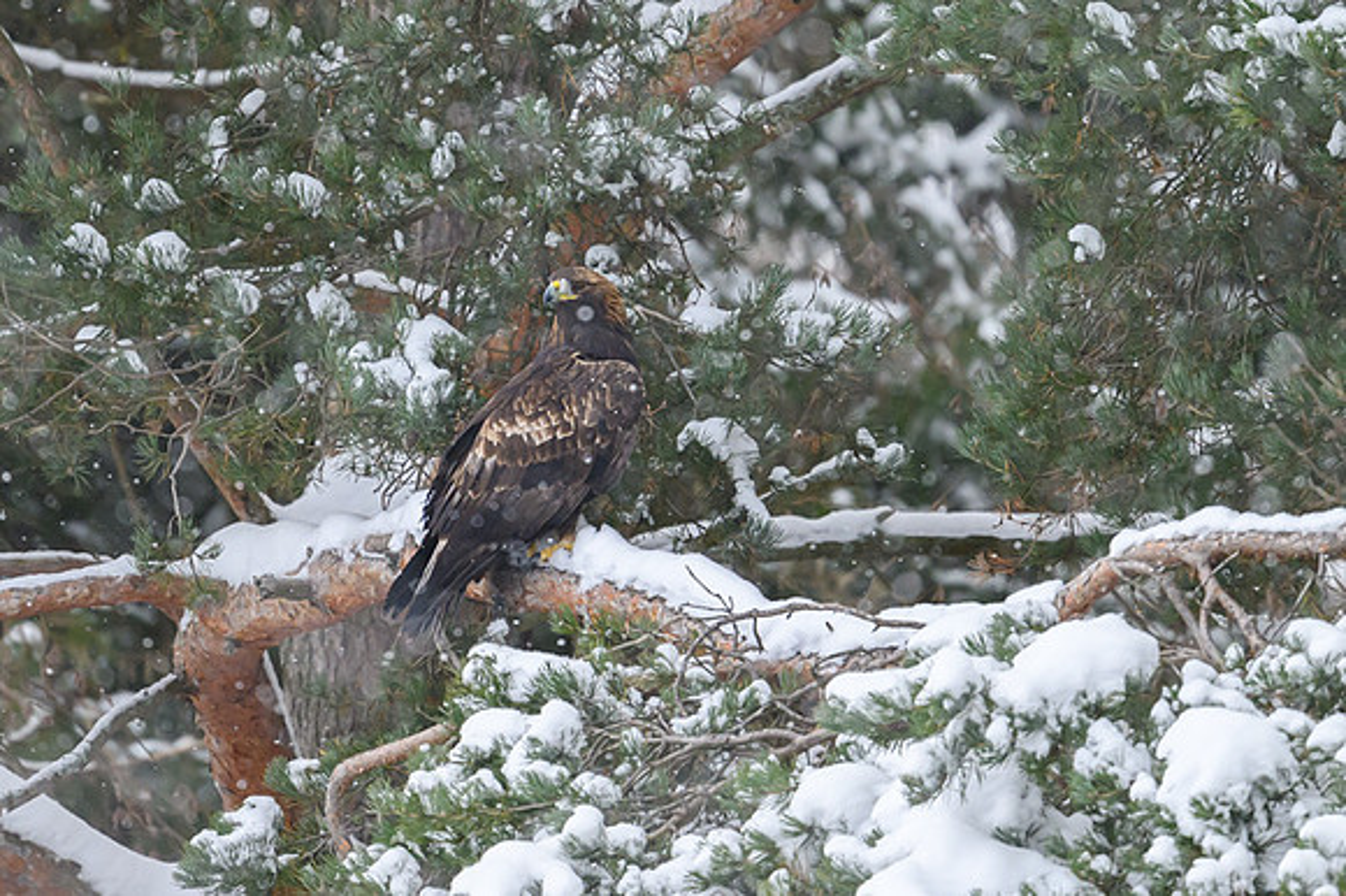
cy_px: 154
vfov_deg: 1.4
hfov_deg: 2.1
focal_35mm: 983
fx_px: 36720
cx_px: 614
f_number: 4
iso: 1600
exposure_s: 1/640
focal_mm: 560
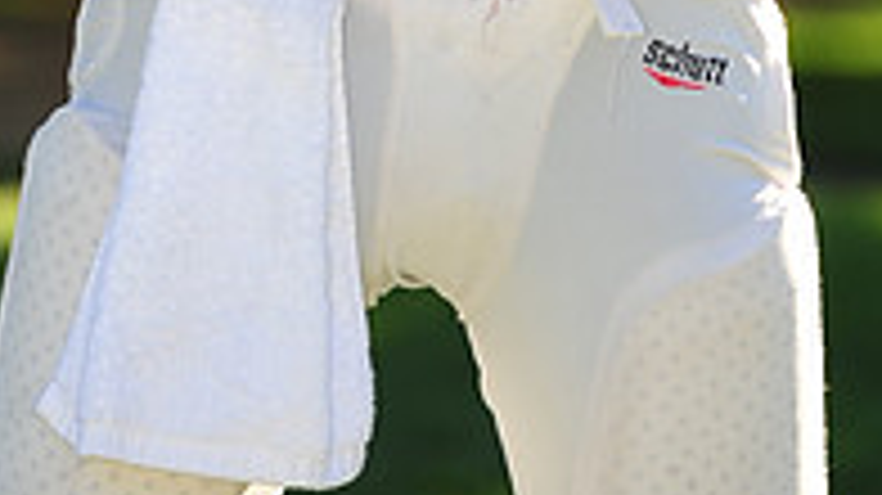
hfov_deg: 4.0
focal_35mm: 541
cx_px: 396
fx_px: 12646
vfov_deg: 2.2
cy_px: -688
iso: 200
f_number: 4.5
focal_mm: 175
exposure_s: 1/400
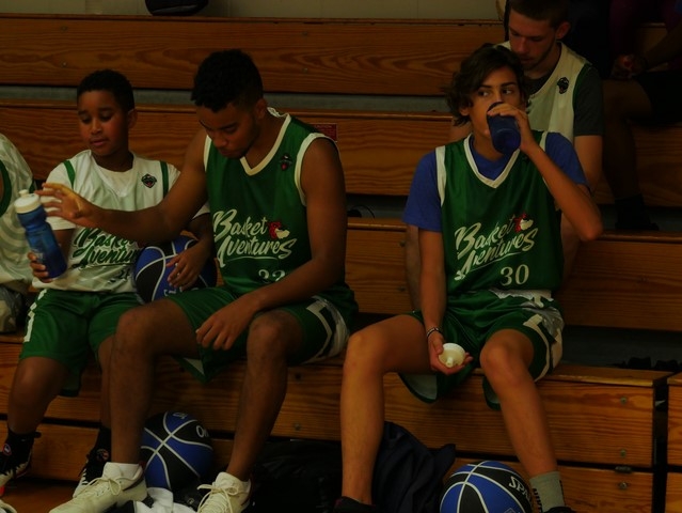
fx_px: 2168
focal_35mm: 110
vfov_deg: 13.5
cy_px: 256
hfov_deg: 17.9
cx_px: 341
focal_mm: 55
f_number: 5.1
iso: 1600
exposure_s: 1/125
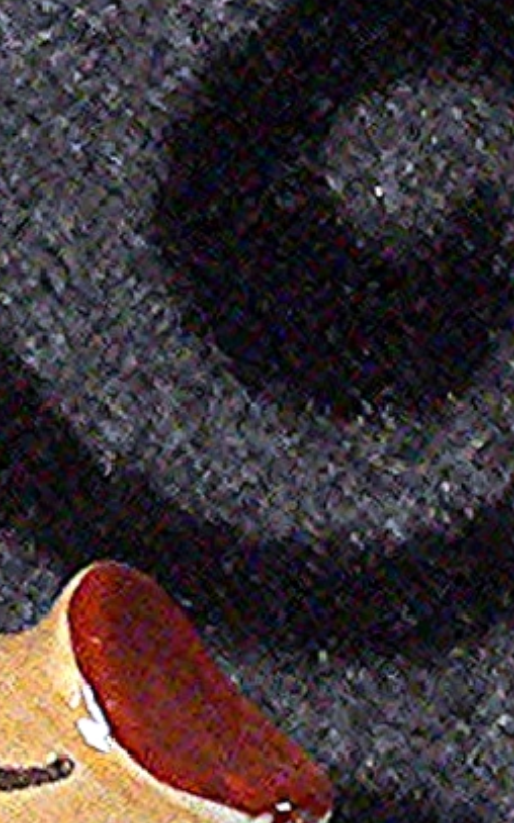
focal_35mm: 240
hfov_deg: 5.5
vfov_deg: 8.5
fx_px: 5385
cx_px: 391
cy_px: 1276
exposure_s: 1/20
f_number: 2.8
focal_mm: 6
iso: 400
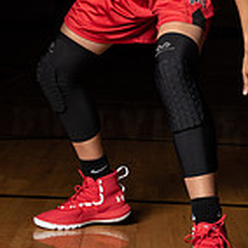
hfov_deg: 11.6
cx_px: 134
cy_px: -107
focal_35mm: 151
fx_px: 1224
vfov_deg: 11.2
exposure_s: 1/200
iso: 320
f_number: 14
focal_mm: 56
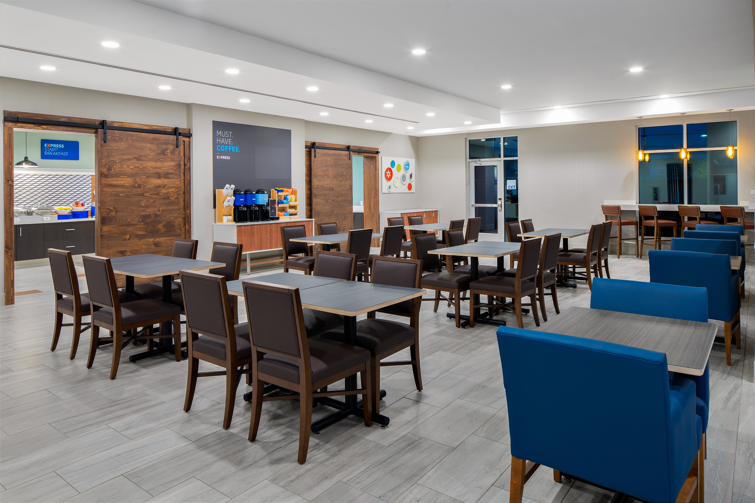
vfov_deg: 53.1
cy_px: 252
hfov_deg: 73.7
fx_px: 503
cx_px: 378
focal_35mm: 24
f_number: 11
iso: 160
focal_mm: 24
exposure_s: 1/1.67
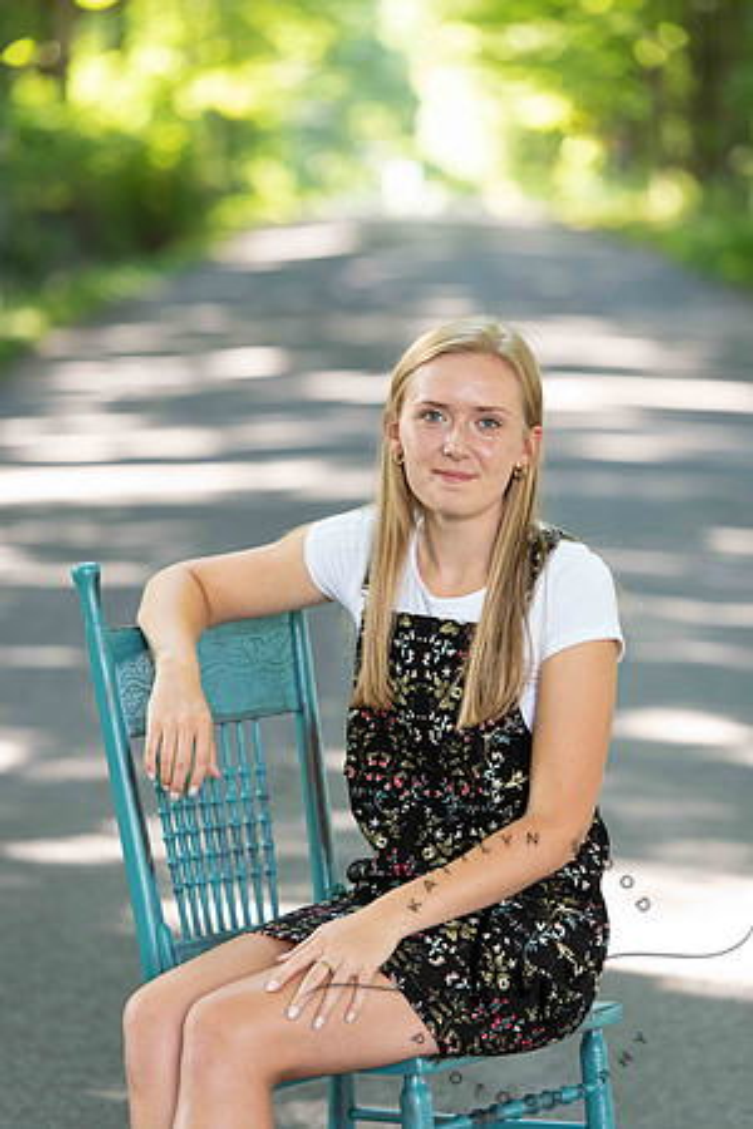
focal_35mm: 160
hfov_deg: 8.6
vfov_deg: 12.8
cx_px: 376
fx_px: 5020
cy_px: 564
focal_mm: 160
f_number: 3.5
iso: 640
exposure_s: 1/200
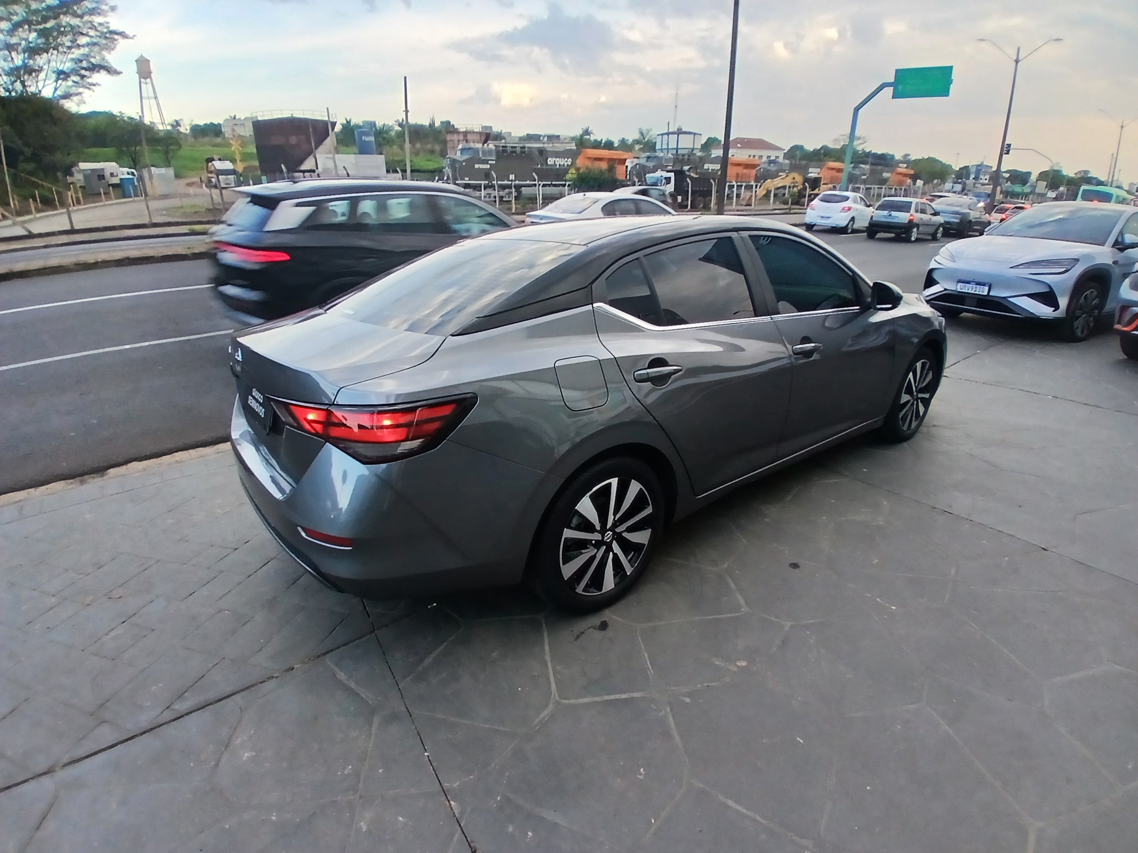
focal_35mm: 17
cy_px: 426
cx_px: 569
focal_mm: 1.4
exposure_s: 1/120
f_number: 2.2
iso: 64
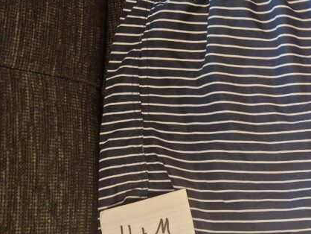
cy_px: 133
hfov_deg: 31.0
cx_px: 344
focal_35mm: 55
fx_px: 494
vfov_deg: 26.6
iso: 800
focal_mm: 5.4
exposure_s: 1/100
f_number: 1.8
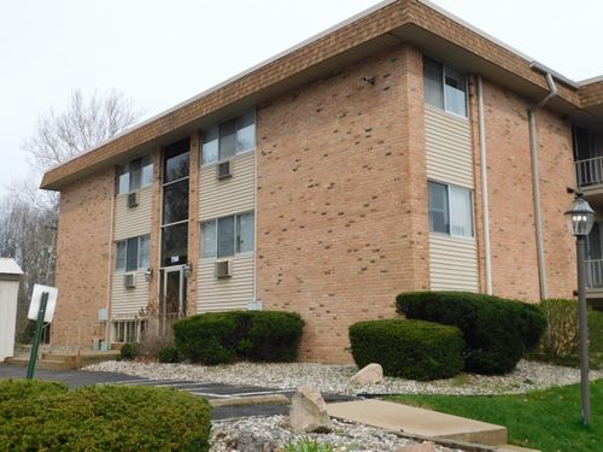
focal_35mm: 36
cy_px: 226
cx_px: 302
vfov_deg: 39.7
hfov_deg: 51.4
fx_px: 627
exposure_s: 1/800
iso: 125
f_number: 3.5
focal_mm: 6.3
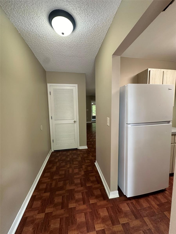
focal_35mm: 14
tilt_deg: -5.5
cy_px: 117
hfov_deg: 85.7
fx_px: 95
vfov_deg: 102.1
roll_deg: +1.0
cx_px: 88
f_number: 2.2
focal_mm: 2.22
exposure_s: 1/60
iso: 200
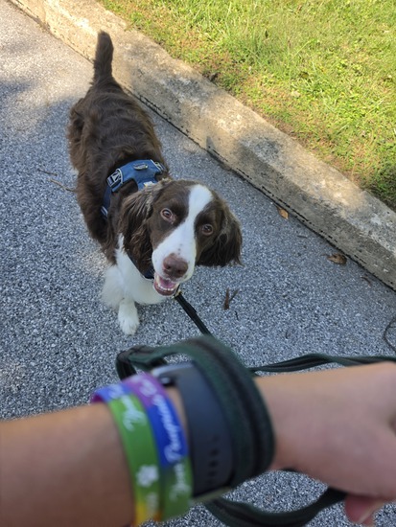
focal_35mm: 23
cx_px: 198
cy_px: 264
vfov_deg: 73.9
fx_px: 351
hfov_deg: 58.9
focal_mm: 6.5
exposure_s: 1/2071
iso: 64
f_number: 1.4
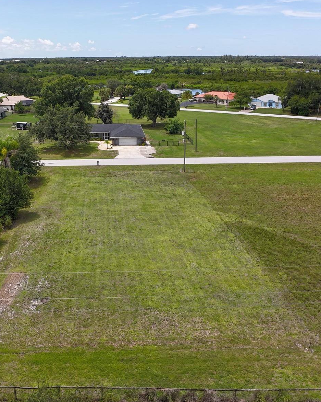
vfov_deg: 55.7
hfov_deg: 45.4
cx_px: 118
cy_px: 202
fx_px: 380
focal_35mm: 32
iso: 130
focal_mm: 4.55
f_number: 2.8
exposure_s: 1/800
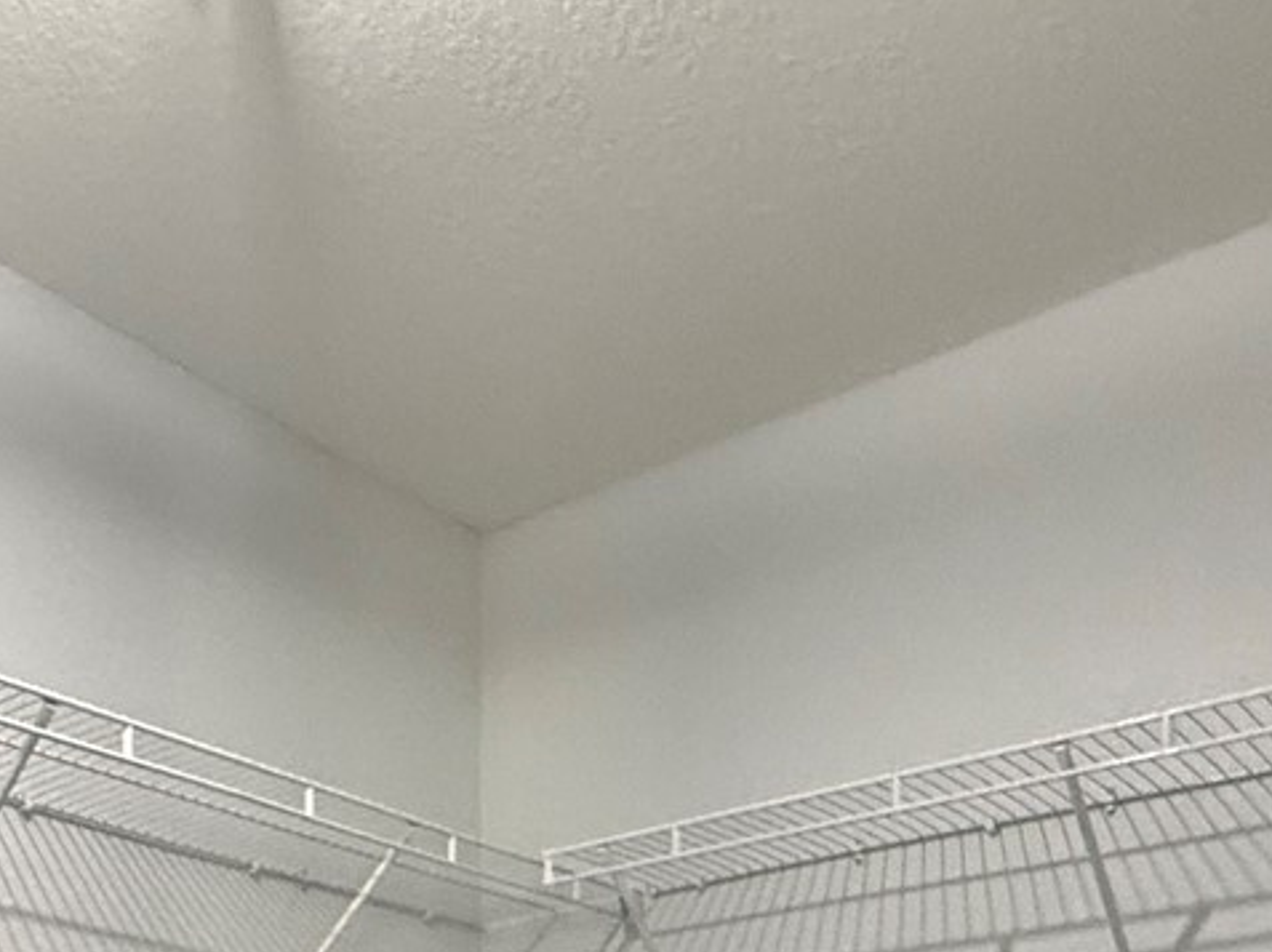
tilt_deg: -1.8
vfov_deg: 24.7
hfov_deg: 38.9
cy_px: 1379
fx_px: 1726
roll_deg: -0.2
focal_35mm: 47
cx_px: 256
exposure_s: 1/60
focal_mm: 2.22
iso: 500
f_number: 2.2
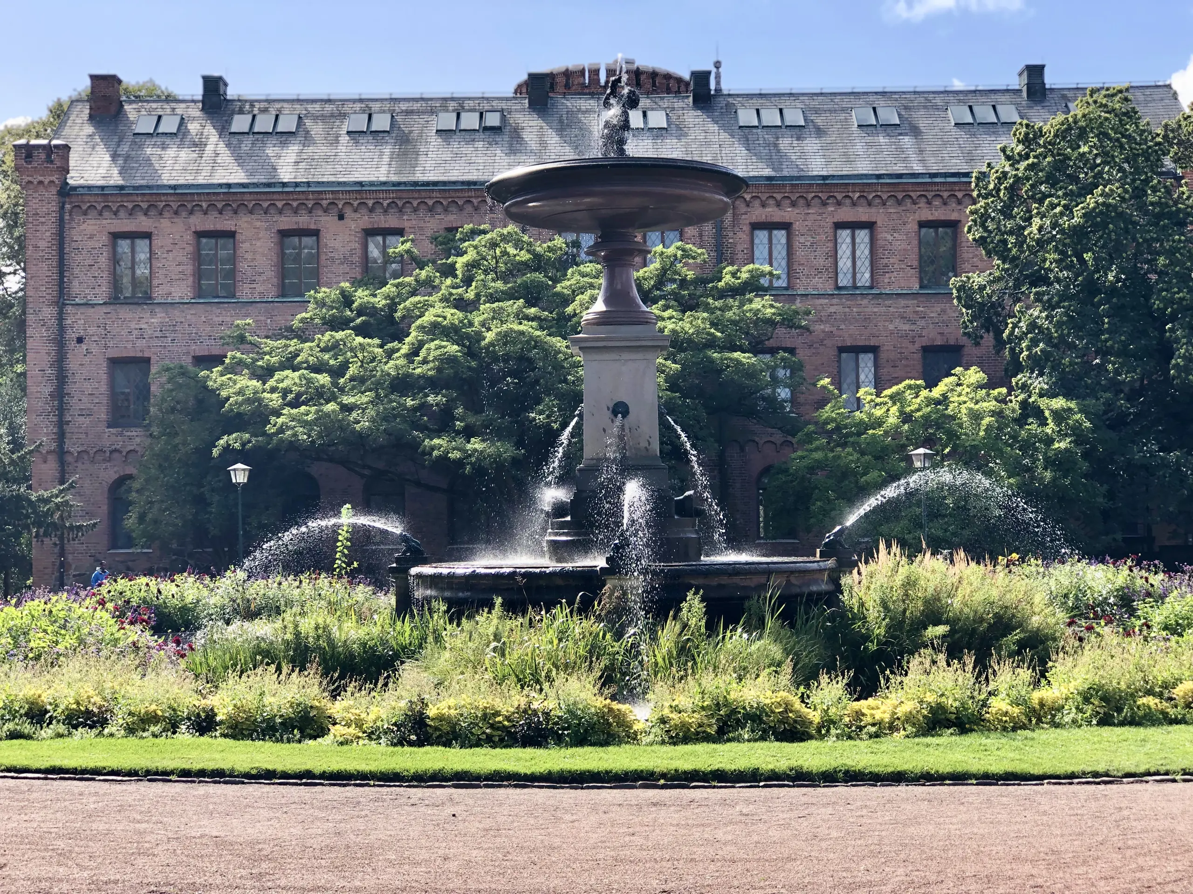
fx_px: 1964
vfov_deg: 25.7
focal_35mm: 57
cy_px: 447
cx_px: 596
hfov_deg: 33.8
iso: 20
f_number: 2.8
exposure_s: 1/223
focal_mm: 6.6
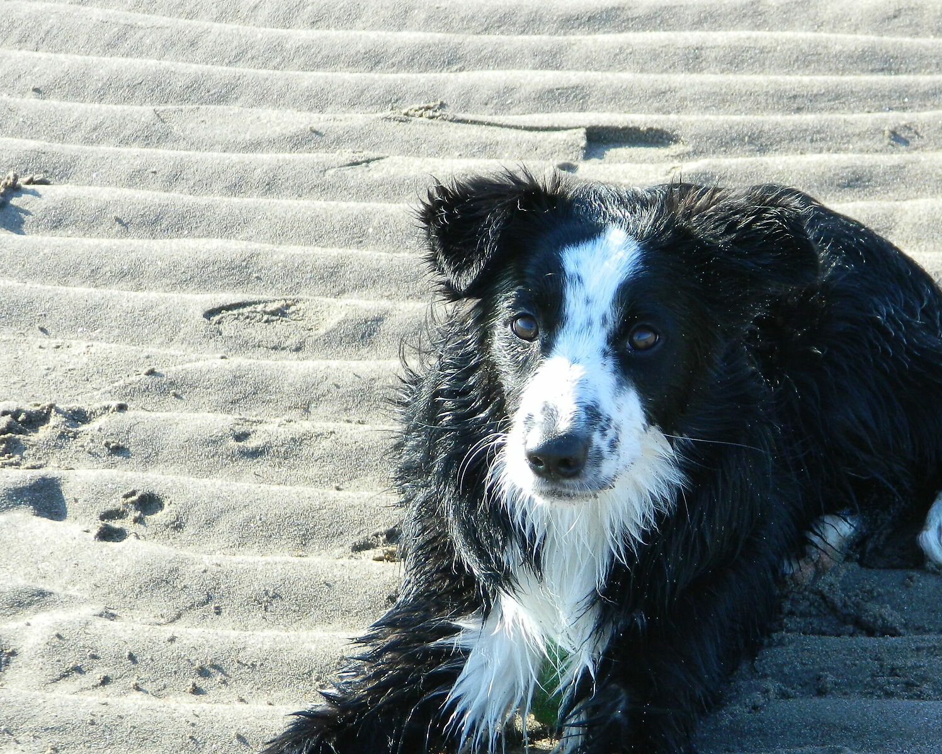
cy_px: 535
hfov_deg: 9.5
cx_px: 684
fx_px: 5632
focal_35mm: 202
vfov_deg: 7.7
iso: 110
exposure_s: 1/160
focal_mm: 23.2
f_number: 4.7
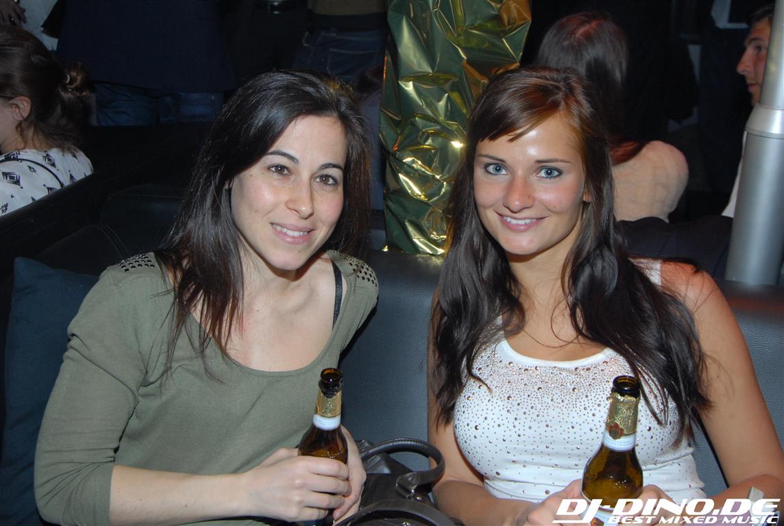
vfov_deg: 37.0
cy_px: 263
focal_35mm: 36
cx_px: 392
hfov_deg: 53.0
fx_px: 786
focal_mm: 24
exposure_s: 1/100
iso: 400
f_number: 5.6
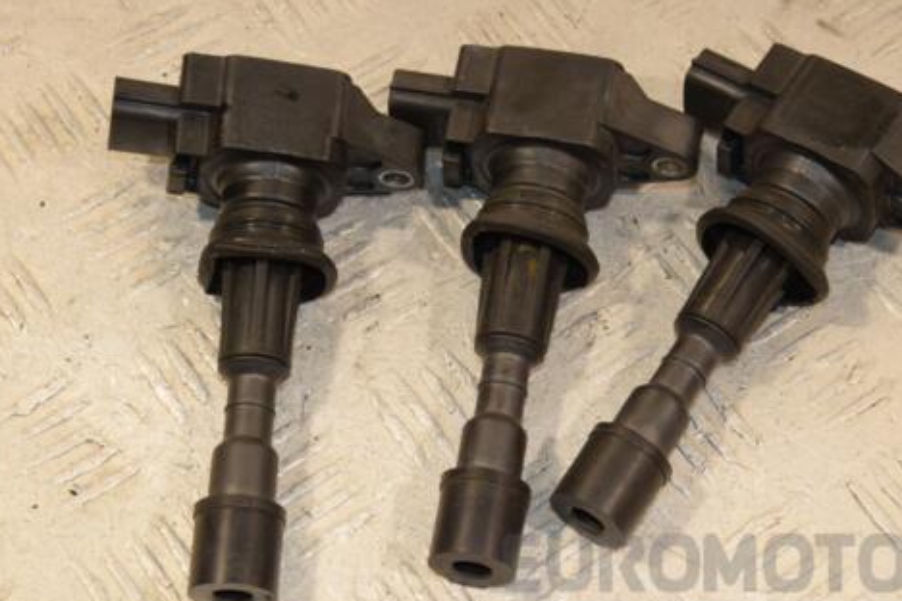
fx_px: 2505
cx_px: 466
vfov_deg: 13.7
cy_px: 306
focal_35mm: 100
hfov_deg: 20.4
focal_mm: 52
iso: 800
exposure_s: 1/200
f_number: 7.1
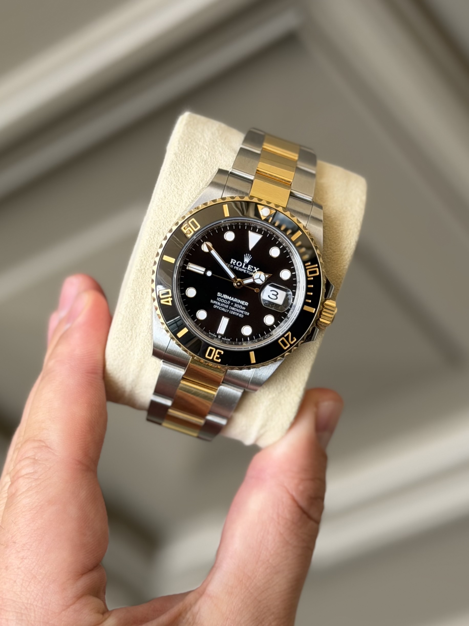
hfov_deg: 30.3
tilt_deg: -36.1
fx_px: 867
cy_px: 313
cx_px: 234
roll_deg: +0.5
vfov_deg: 39.7
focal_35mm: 48
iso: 50
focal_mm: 6.76
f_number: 1.78
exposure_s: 1/162
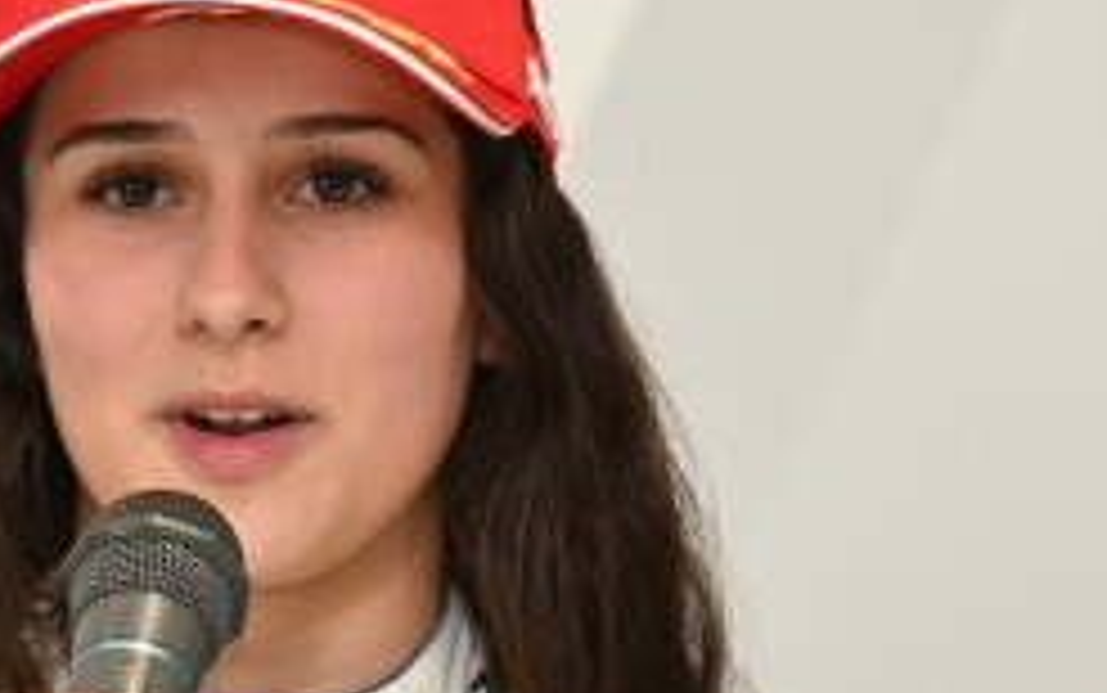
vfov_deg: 2.9
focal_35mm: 452
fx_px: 13646
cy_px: 482
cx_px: 261
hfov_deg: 4.6
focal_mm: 135
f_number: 2.8
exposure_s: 1/200
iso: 800
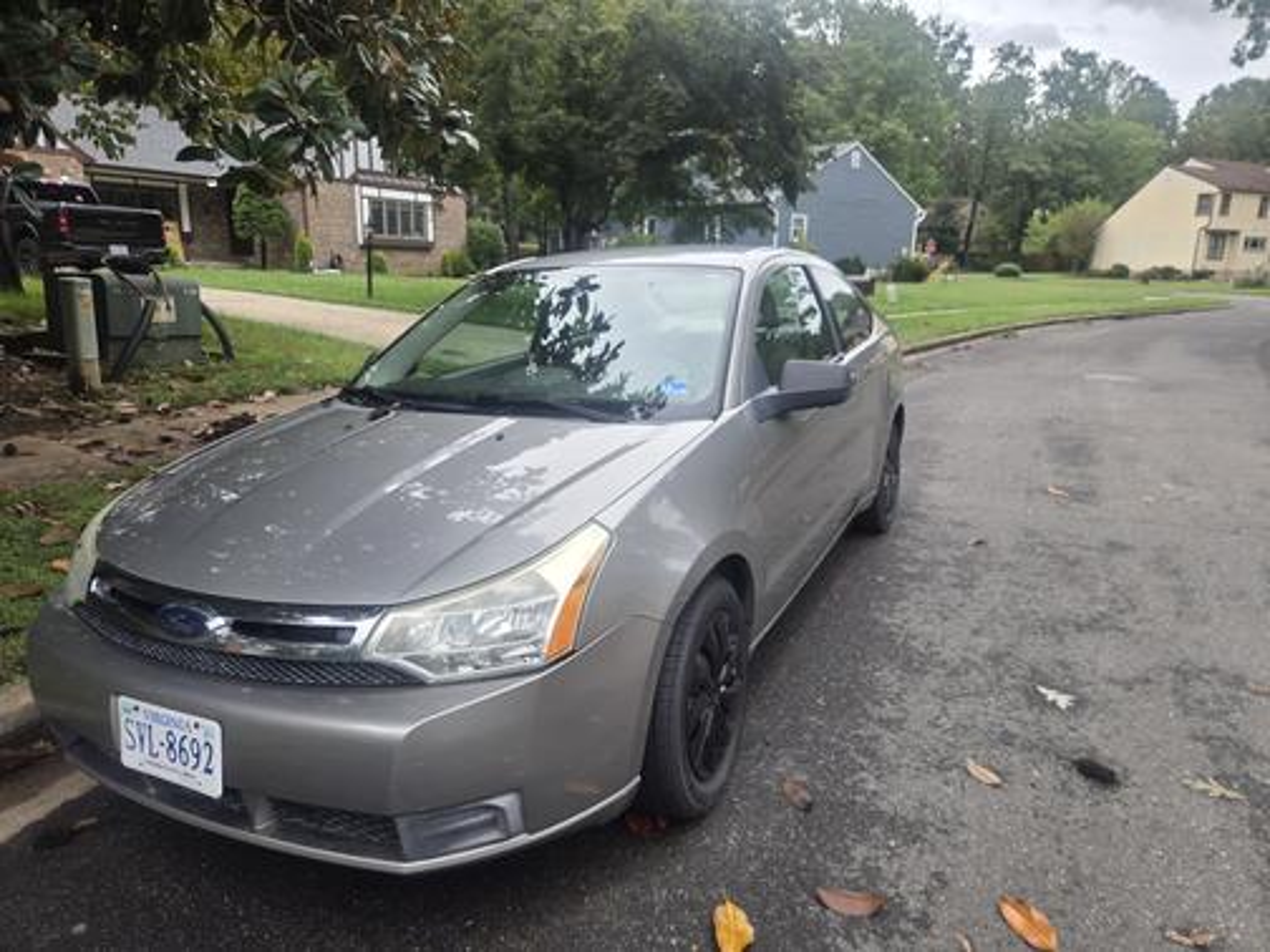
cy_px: 476
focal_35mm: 23
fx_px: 844
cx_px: 635
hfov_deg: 73.9
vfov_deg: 58.9
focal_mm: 5.4
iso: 80
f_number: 1.8
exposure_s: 1/590
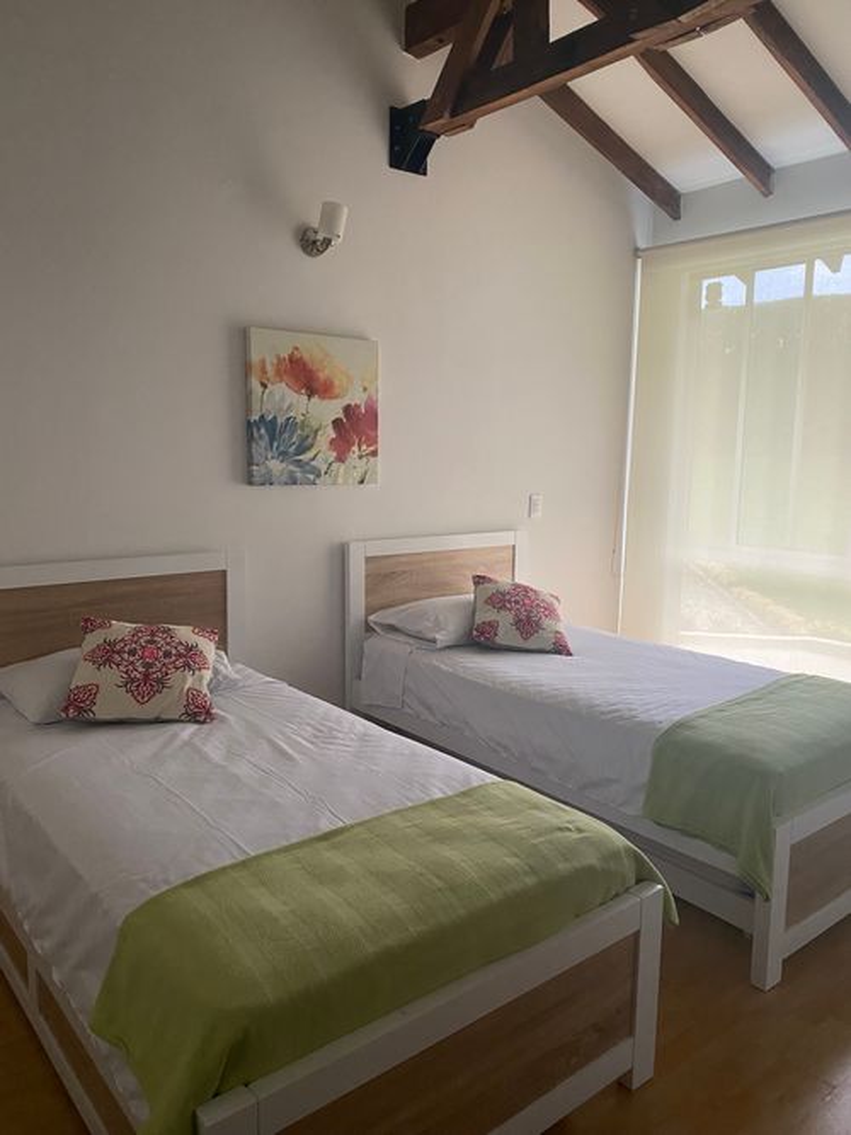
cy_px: 568
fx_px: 853
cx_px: 426
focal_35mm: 26
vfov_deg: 67.3
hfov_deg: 53.0
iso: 250
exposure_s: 1/60
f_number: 1.8
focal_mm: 4.25
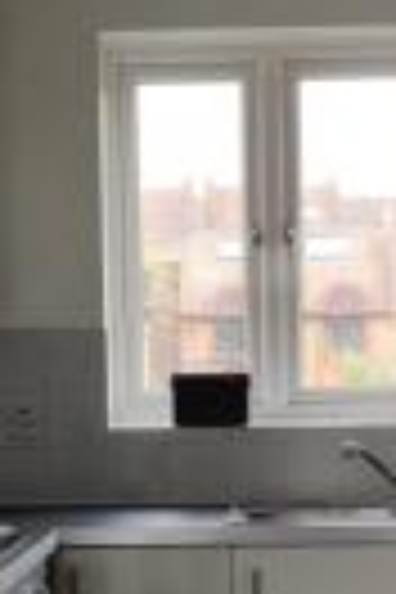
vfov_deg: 21.7
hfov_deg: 14.7
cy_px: 457
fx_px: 1534
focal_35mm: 93
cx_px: 234
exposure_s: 1/100
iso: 160
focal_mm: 4.75
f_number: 1.65
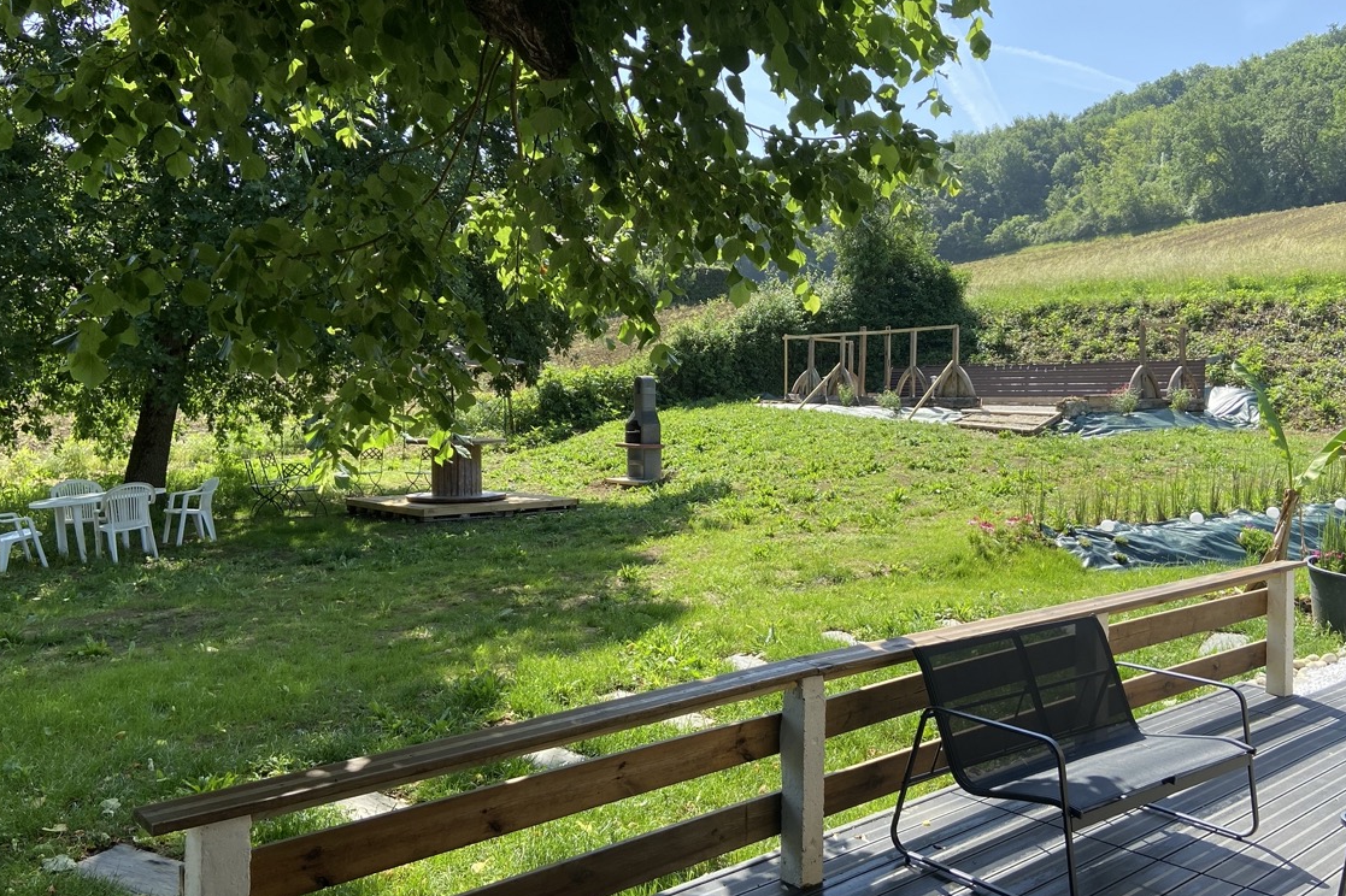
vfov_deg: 42.3
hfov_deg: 60.1
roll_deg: +0.1
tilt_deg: -2.3
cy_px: 450
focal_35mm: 31
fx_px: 1159
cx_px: 759
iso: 32
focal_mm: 4.25
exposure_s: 1/890
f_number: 1.8
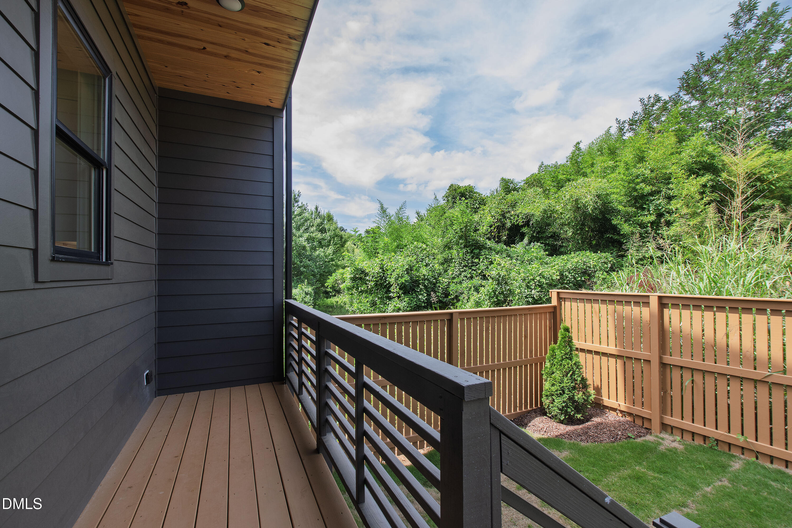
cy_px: 264
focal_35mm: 15
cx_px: 396
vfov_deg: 77.3
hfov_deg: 100.4
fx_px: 330
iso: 100
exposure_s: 1/60
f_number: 8
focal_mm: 10
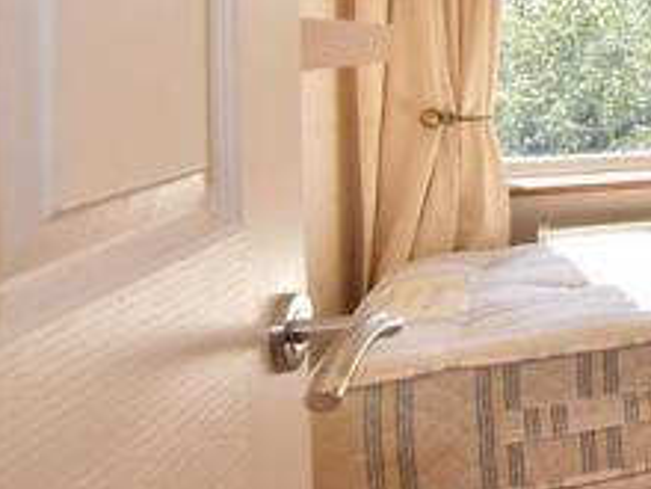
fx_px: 809
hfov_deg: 28.9
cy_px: 28
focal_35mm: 43
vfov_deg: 31.6
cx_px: 962
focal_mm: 10
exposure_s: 1/200
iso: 400
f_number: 11
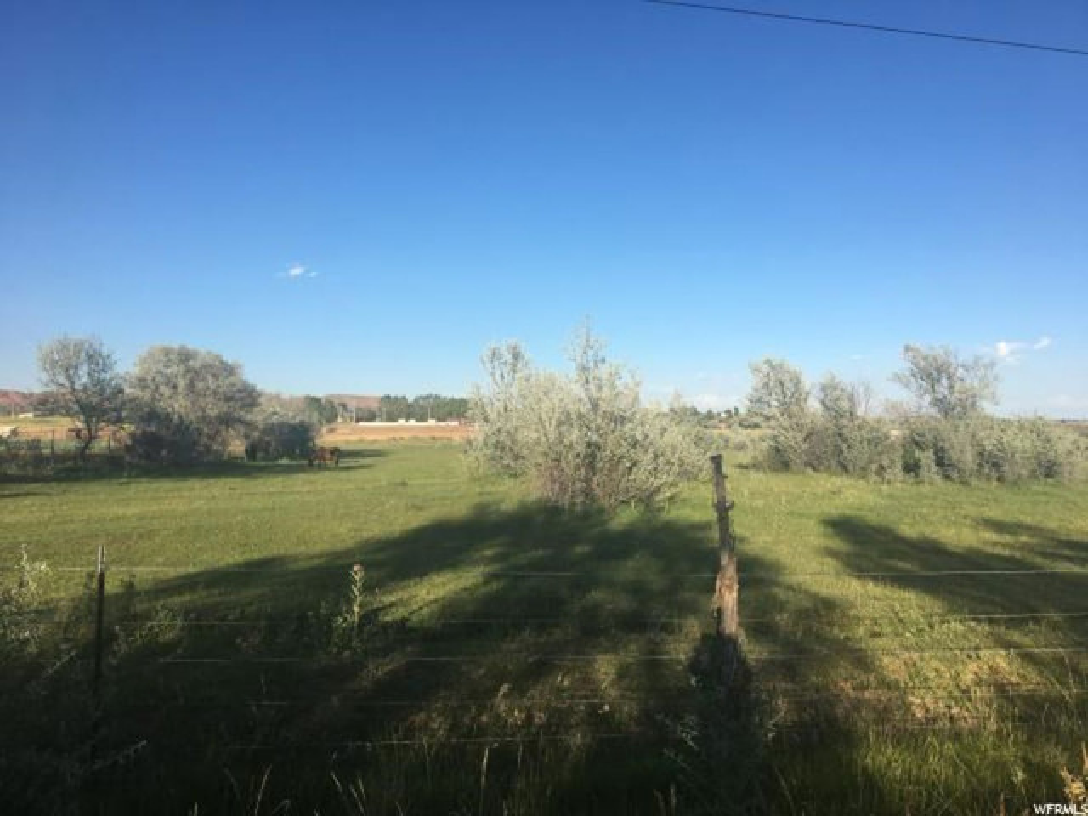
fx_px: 911
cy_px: 408
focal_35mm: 29
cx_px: 544
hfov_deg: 61.7
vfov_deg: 48.2
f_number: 2.2
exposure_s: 1/1374
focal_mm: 4.15
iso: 25
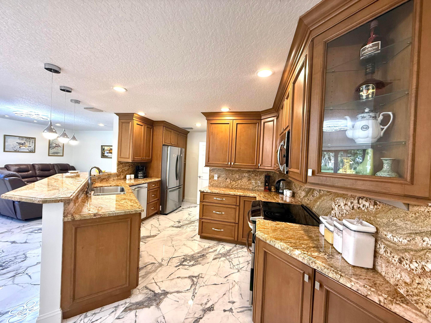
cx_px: 216
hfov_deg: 102.1
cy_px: 162
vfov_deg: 85.7
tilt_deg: +0.0
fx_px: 174
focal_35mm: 14
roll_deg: -2.6
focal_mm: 2.22
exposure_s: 1/60
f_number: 2.2
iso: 250
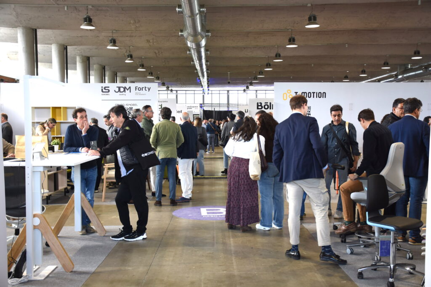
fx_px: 485
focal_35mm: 40
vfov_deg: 33.0
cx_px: 216
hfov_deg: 47.9
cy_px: 144
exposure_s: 1/100
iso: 640
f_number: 4
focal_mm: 27
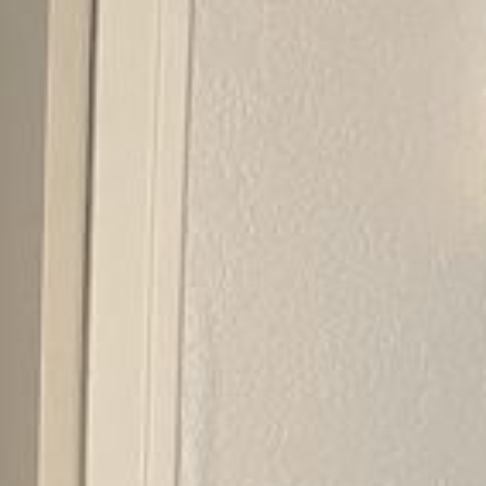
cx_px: -315
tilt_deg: -6.5
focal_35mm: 162
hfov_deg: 10.3
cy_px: 438
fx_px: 2573
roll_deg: +0.3
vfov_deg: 10.7
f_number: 1.6
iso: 400
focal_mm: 4.2
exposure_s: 1/60
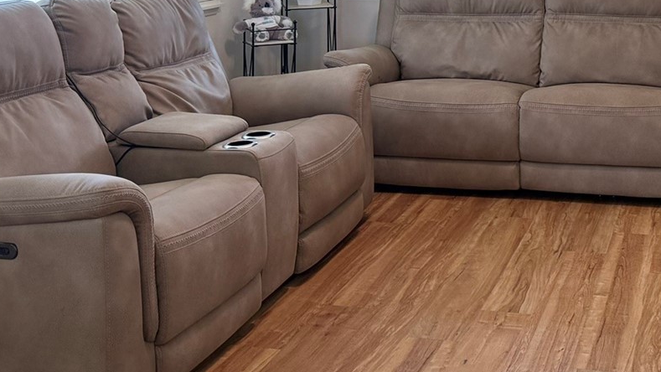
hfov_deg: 38.0
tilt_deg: -1.0
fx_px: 929
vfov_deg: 21.1
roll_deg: -0.2
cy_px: -71
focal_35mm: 53
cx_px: 511
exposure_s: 1/232
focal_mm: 6.76
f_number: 1.78
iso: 125
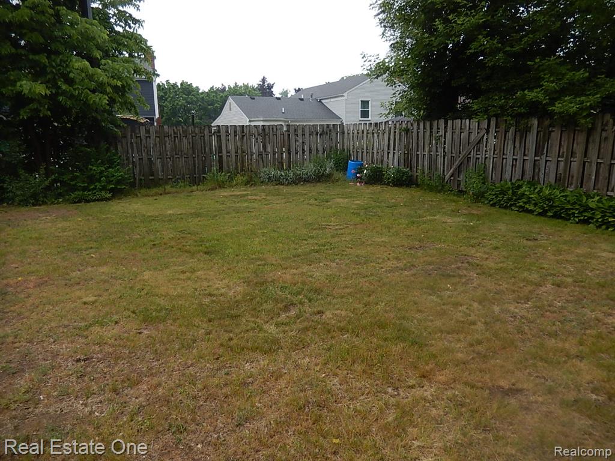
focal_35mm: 25
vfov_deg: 54.9
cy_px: 230
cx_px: 308
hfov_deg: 69.4
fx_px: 444
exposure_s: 1/320
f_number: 3.4
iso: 125
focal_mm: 4.5
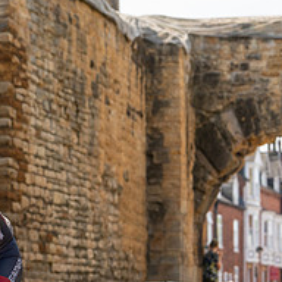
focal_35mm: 208
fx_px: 1917
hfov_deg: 8.4
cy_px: 156
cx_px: -25
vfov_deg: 8.4
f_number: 4.5
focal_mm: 81
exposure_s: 1/1000
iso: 200
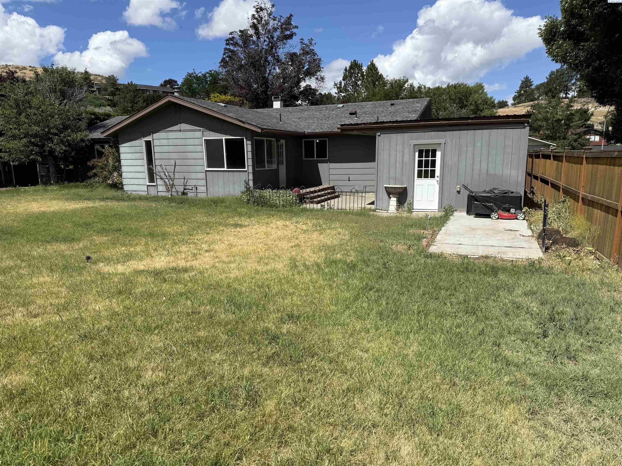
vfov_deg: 56.8
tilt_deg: -9.5
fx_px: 431
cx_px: 311
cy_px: 233
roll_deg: +0.5
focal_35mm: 24
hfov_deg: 71.6
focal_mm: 6.76
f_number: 1.78
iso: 80
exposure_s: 1/5714
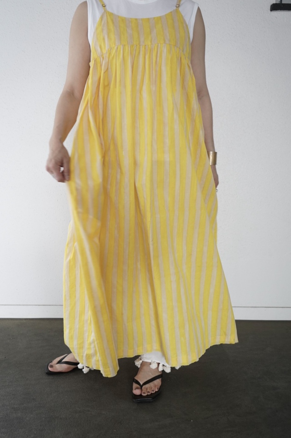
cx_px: 146
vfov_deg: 60.3
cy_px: 219
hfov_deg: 42.2
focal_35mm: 31
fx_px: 377
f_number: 5.6
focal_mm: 31
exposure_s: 1/160
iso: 3200
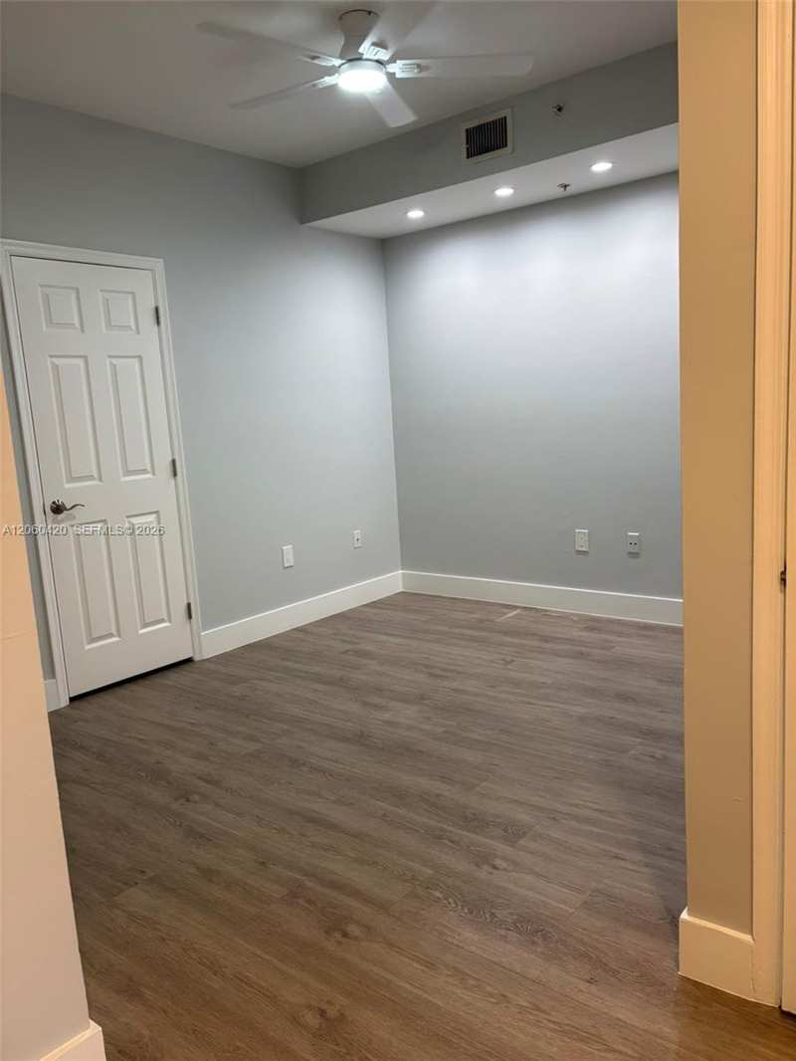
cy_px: 530
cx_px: 398
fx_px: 797
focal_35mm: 26
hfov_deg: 53.1
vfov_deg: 67.3
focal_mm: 5.96
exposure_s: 1/120
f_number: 1.6
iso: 100
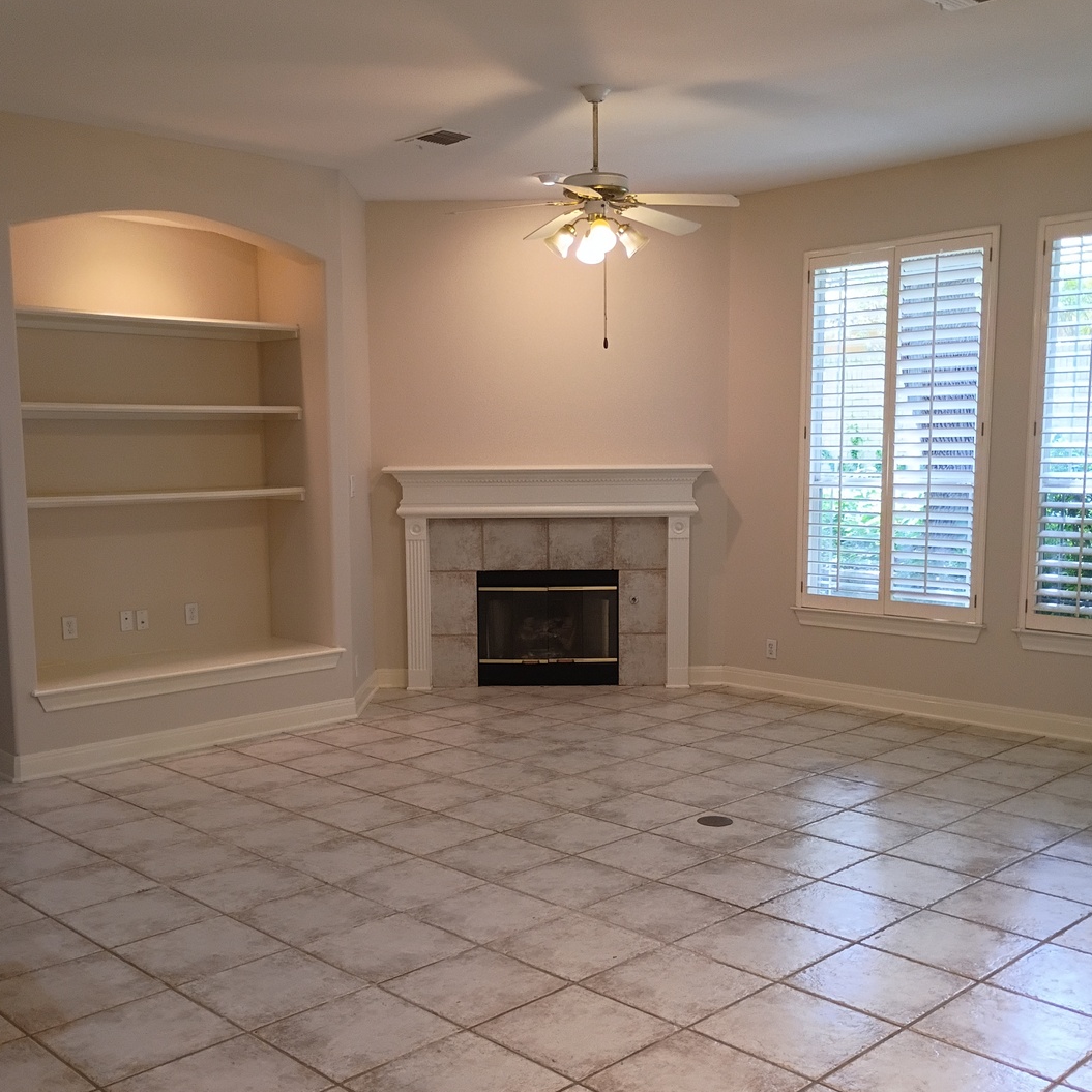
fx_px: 1249
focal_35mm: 35
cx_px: 551
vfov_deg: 47.1
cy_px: 620
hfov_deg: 47.2
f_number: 1.8
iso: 396
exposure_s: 1/60
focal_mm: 4.27
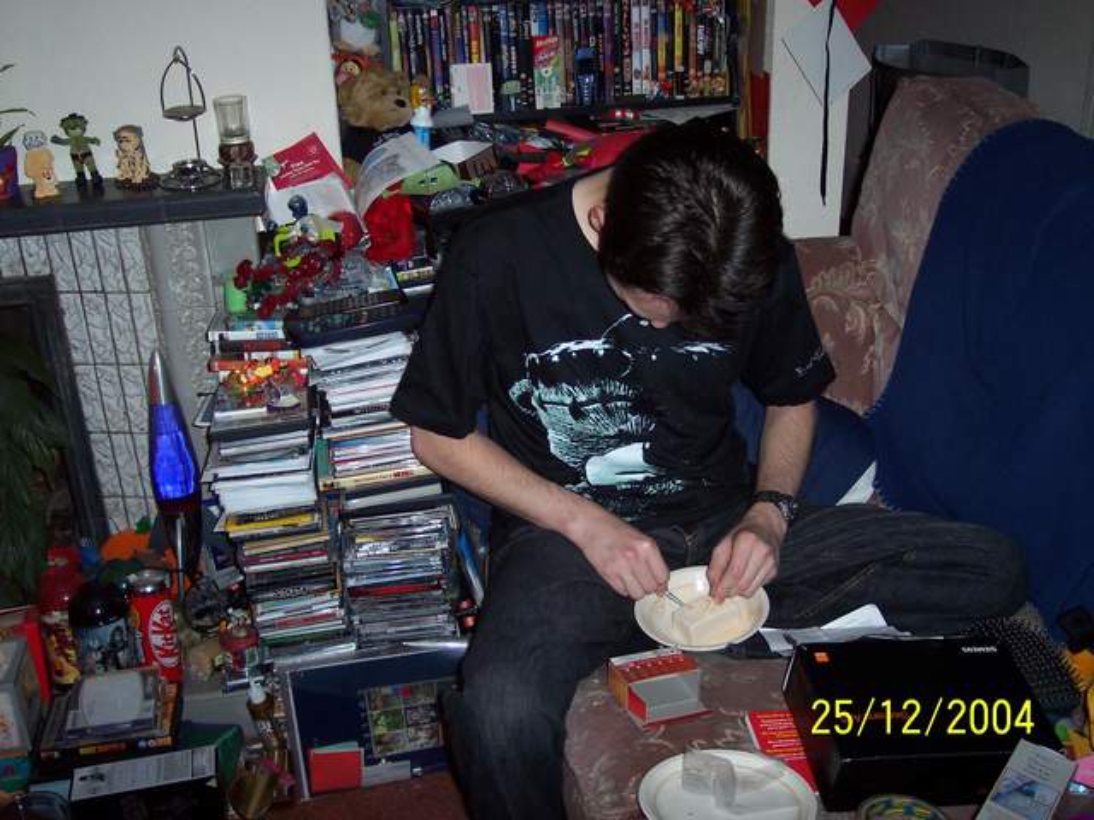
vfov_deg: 37.7
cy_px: 410
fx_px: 1201
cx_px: 547
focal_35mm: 38
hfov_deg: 49.0
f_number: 2.8
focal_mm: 8
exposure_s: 1/30
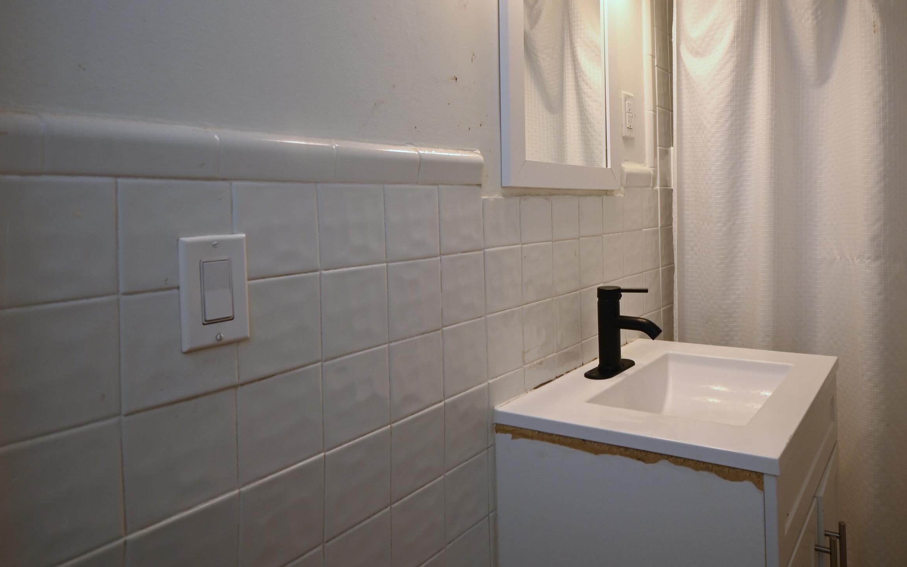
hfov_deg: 71.3
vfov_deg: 48.5
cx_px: 569
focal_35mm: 25
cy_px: 195
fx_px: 618
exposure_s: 1/125
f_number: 5
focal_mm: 13
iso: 320
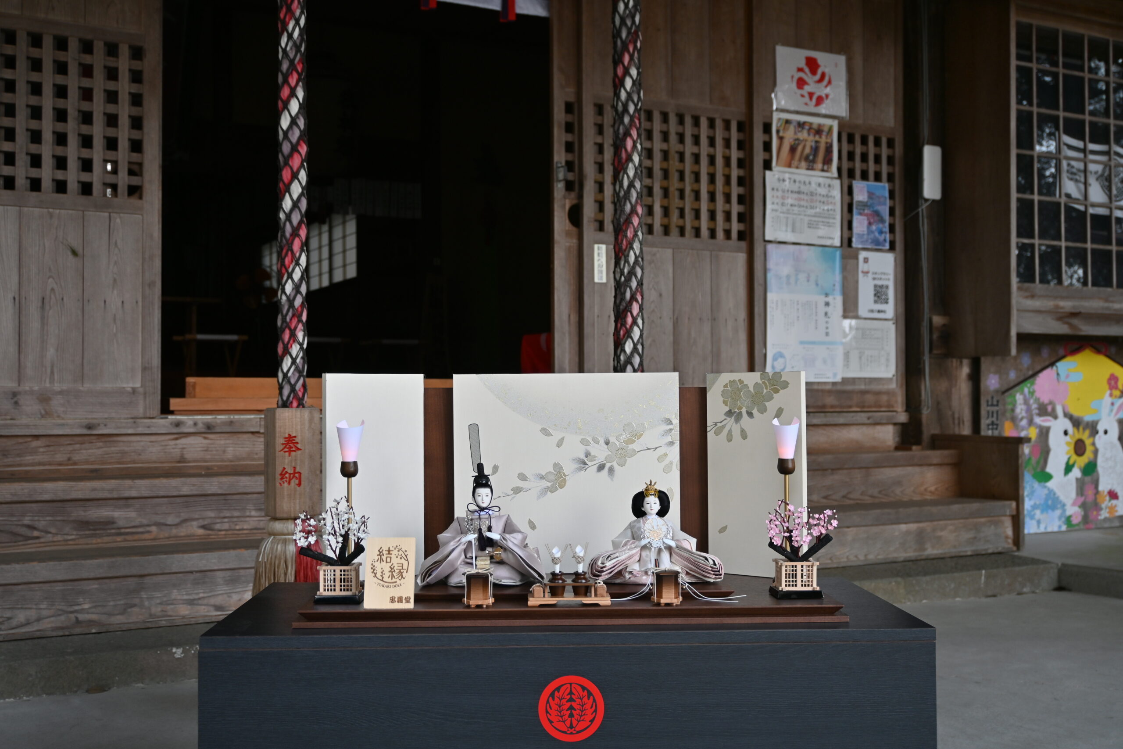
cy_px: 374
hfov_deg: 49.6
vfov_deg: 34.2
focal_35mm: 39
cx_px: 562
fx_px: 1217
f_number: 4.5
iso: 100
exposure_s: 1/80
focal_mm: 26
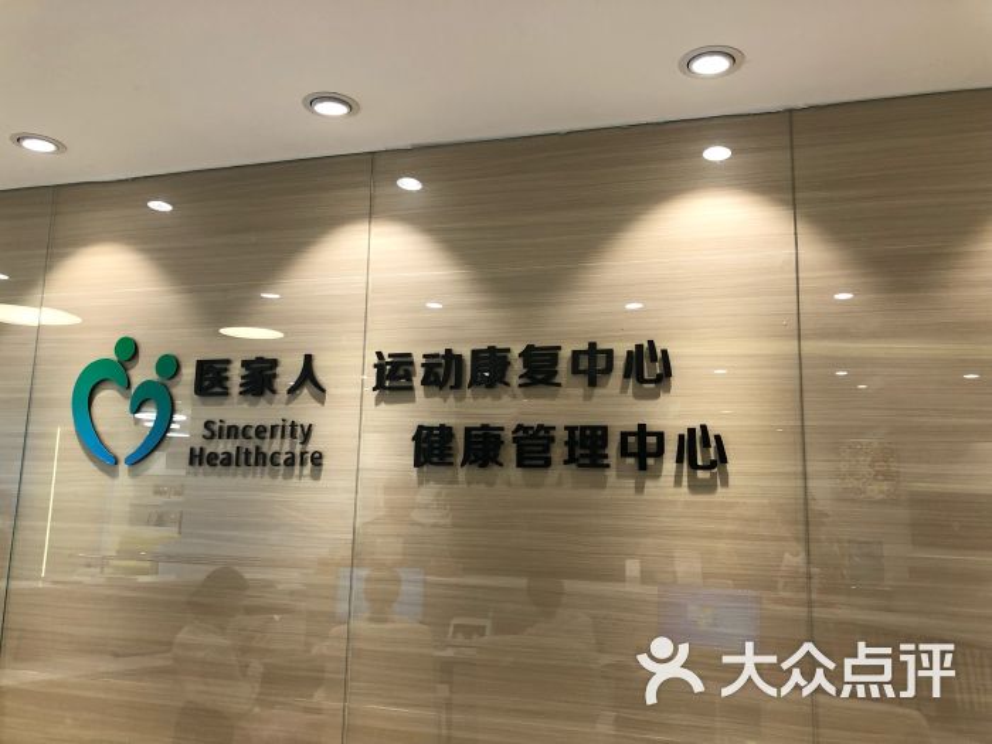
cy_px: 372
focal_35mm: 28
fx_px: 802
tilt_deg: +9.8
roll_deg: -1.5
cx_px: 496
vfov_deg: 49.7
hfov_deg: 63.4
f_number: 1.8
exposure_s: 1/33
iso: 25
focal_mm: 4
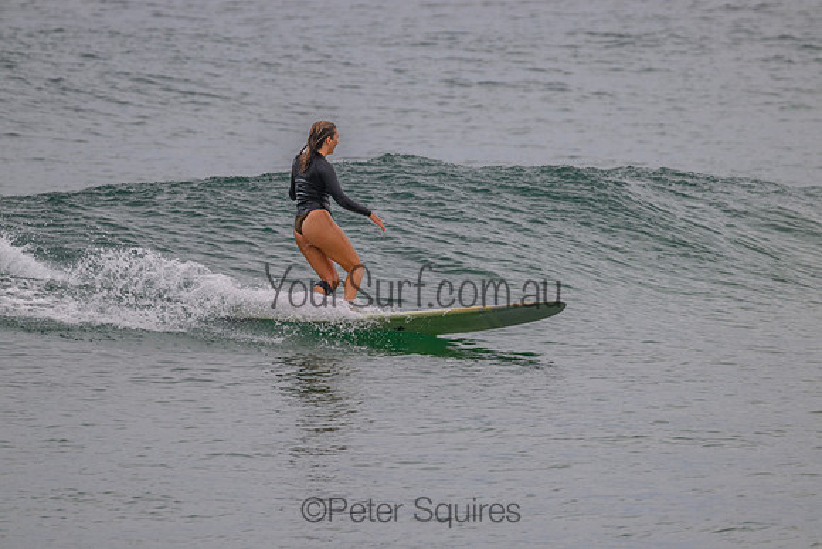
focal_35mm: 700
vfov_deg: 2.0
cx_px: 411
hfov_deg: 2.9
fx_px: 15986
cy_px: 274
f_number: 11
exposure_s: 1/1600
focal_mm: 700
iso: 1250
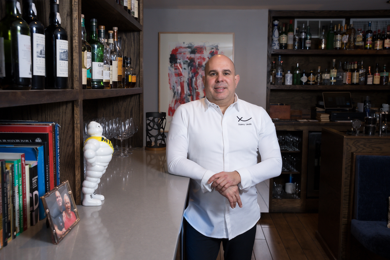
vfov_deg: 36.9
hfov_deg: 53.1
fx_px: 390
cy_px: 130
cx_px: 195
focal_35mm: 36
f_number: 5.6
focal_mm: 36
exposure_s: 1/80
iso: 1000
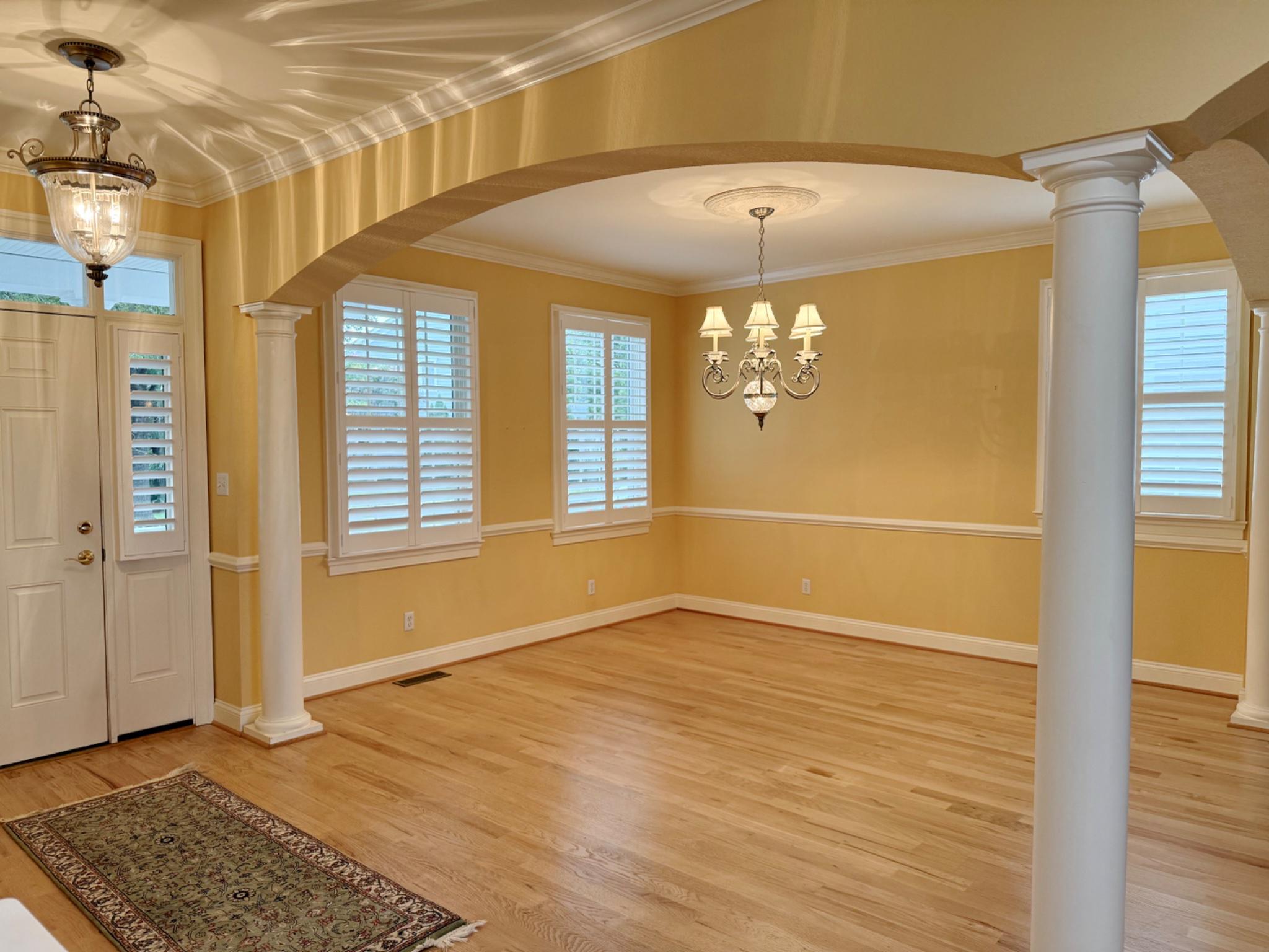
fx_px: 880
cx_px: 634
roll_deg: +0.2
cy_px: 476
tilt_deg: -2.1
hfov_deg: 71.6
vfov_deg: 56.8
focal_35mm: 24
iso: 125
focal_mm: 6.76
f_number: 1.78
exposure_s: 1/155
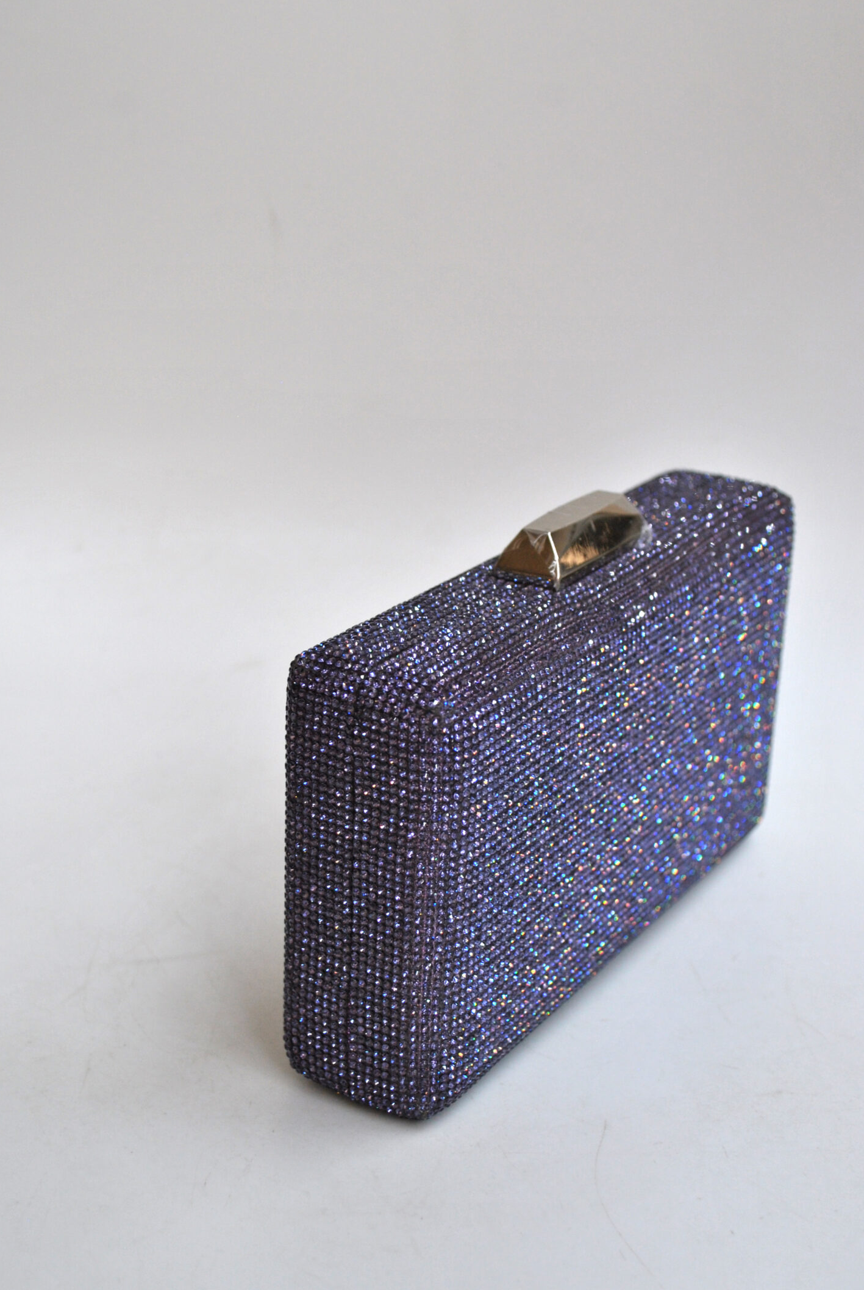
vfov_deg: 37.7
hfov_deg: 25.8
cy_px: 696
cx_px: 435
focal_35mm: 53
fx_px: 1888
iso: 200
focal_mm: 29
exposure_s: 1/160
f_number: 4.5
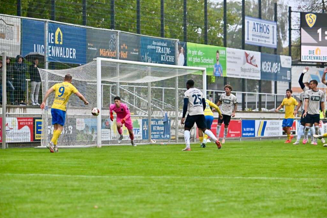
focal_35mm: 136
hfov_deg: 15.1
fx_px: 1235
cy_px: 109
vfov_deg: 10.1
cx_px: 163
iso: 3200
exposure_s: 1/1600
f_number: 5
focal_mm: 135
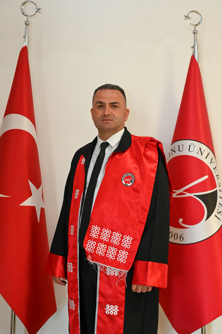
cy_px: 167
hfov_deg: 27.0
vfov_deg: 39.6
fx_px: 463
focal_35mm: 50
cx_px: 111
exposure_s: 1/60
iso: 560
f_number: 4
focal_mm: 50
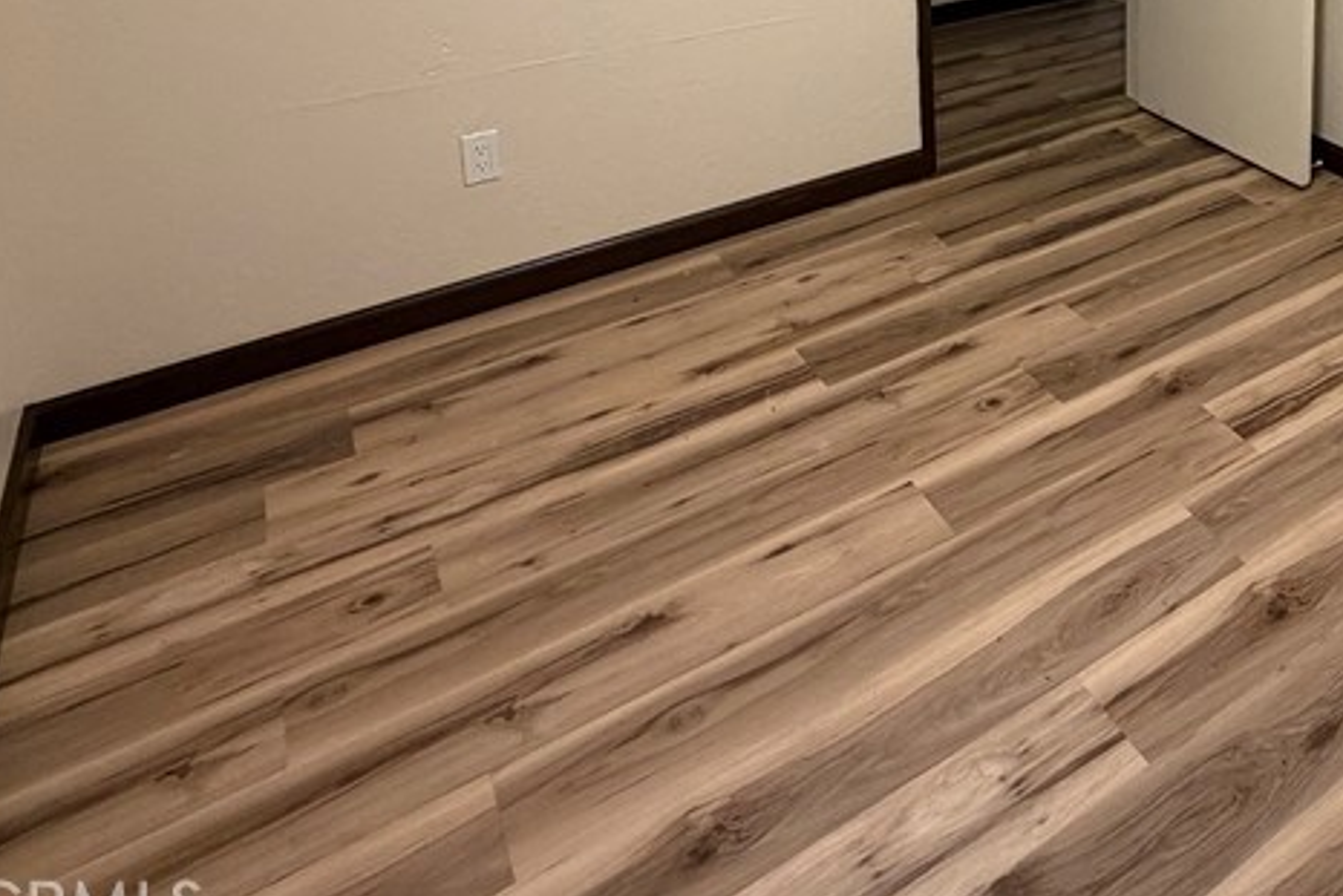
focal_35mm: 32
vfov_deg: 33.9
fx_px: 1194
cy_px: -158
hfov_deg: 51.8
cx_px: 1208
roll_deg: -0.4
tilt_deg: -8.6
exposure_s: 1/60
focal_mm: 2.22
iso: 250
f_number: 2.2
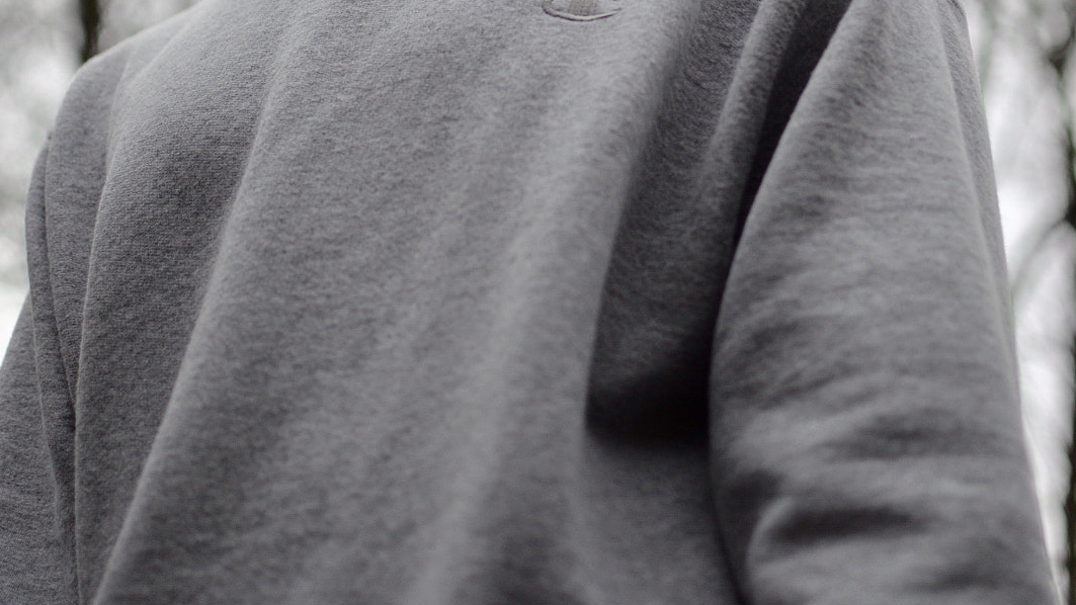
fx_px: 2362
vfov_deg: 14.4
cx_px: 537
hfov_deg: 25.7
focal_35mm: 83
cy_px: 1
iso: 100
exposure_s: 1/320
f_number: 1.8
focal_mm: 35
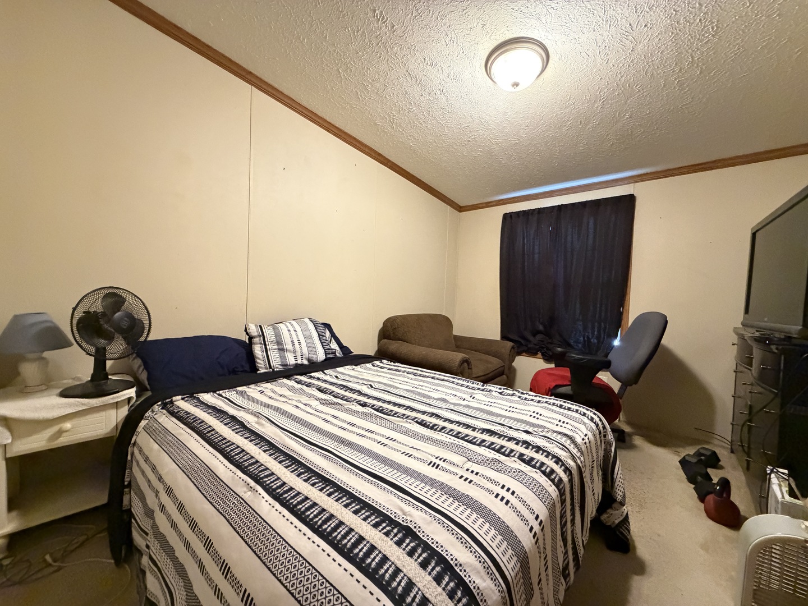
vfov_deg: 85.7
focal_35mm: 14
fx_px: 327
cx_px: 404
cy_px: 303
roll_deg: -3.2
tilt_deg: -1.5
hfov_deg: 102.1
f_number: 2.2
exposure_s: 1/40
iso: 1000
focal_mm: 2.22
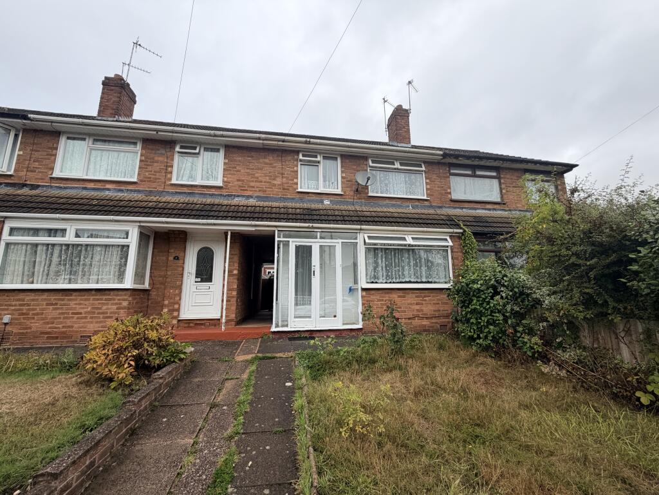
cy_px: 248
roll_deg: +1.0
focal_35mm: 14
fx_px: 267
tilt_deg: +9.9
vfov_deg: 85.7
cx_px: 330
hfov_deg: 102.1
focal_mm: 2.22
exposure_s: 1/502
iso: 50
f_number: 2.2
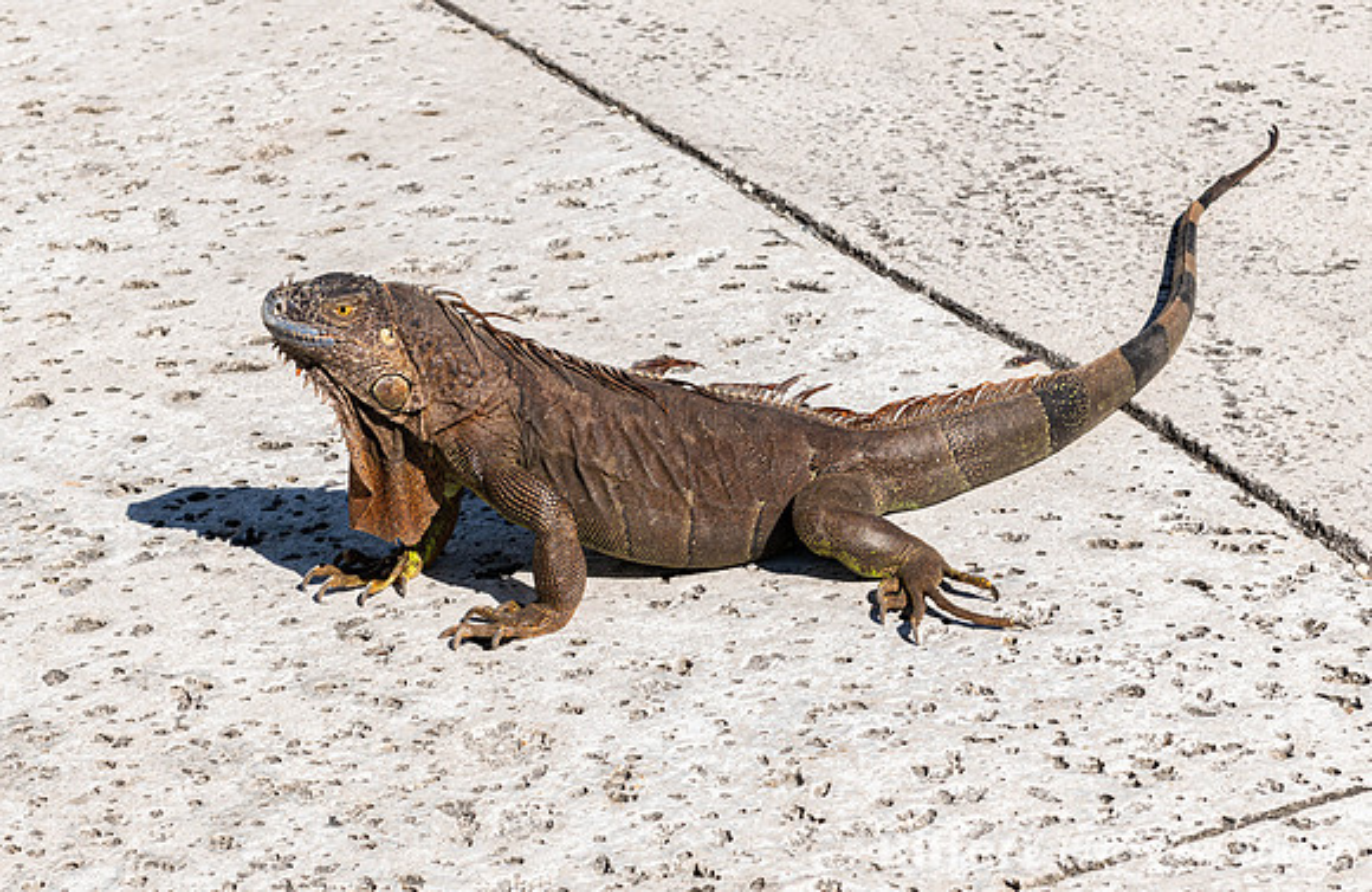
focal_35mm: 122
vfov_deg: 11.0
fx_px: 4632
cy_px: 421
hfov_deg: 16.8
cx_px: 608
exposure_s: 1/160
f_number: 10
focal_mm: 70
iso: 64
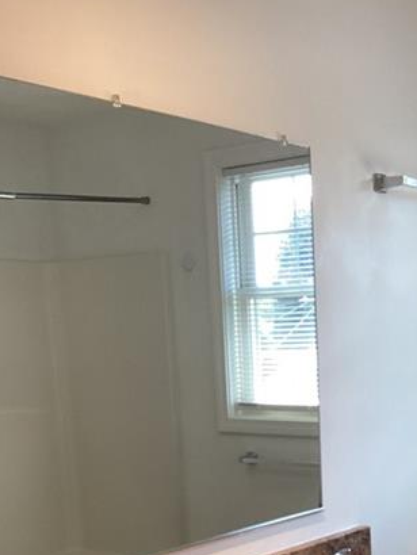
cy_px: 486
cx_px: 364
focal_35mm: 58
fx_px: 931
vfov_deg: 31.8
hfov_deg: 24.6
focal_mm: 3.3
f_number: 2.4
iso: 80
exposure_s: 1/120
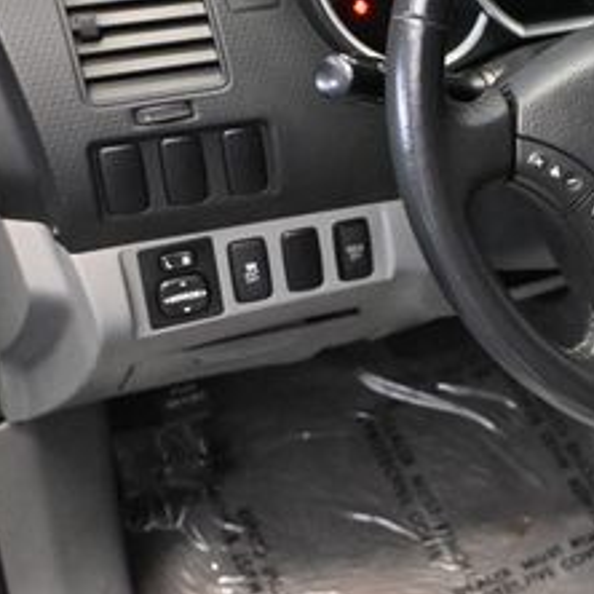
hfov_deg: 21.7
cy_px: 268
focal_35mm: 72
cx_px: 781
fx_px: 1390
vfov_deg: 24.1
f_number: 3.8
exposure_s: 1/60
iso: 5600
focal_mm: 19.5
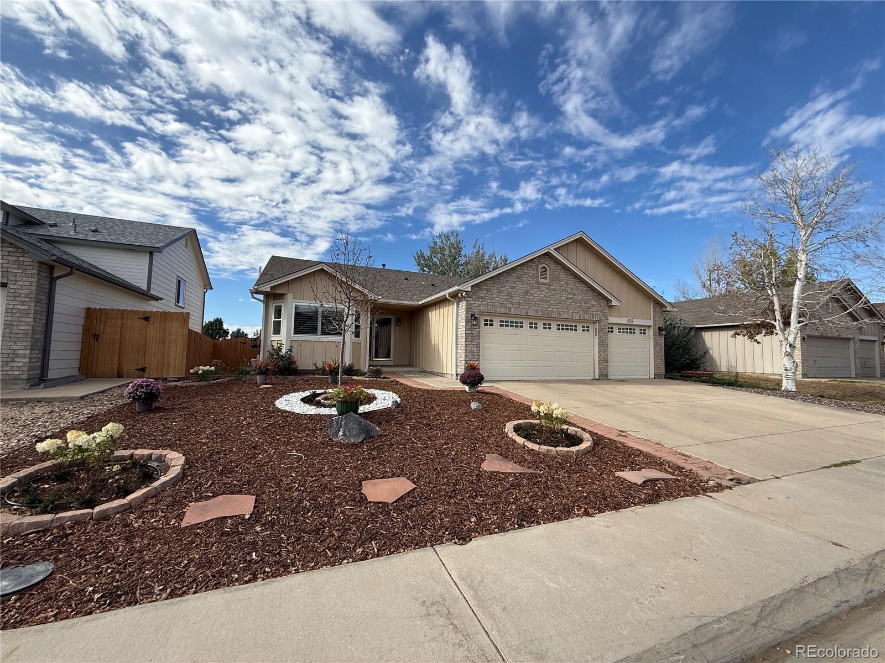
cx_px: 442
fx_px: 358
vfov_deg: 85.7
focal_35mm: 14
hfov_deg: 102.1
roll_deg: -1.2
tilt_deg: +4.5
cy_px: 332
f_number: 2.2
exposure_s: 1/1613
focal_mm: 2.22
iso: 50
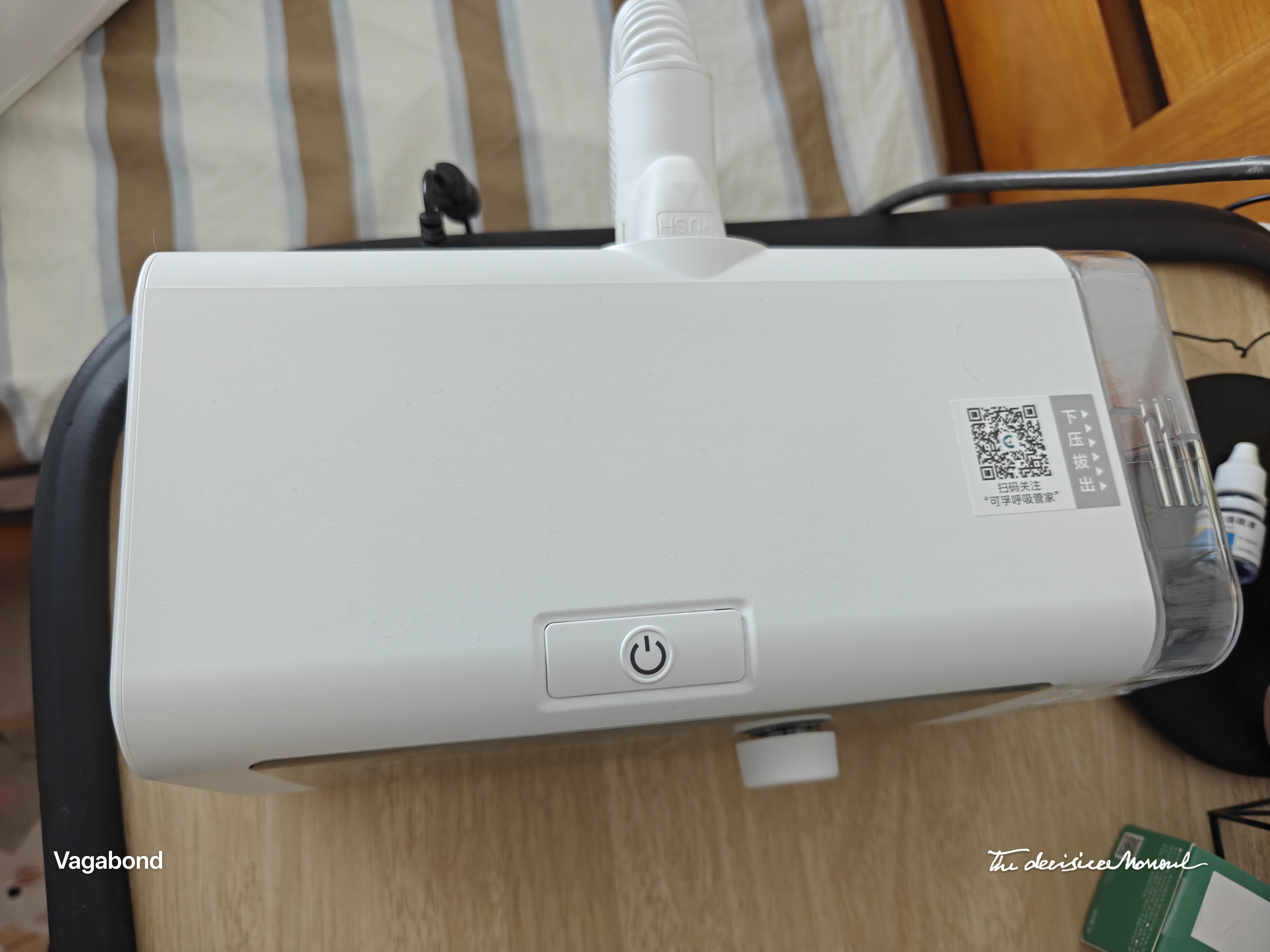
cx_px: 635
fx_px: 844
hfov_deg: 73.9
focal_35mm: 23
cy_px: 476
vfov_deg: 58.9
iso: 250
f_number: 1.6
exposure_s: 1/101
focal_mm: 6.06
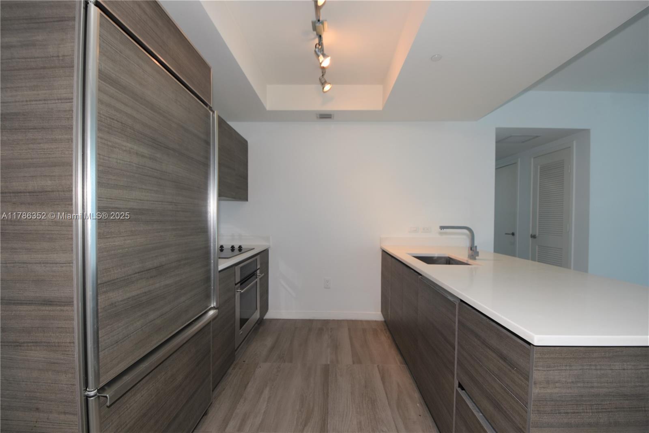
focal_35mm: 15
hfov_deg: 100.4
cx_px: 324
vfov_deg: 77.3
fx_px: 270
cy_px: 216
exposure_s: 1/60
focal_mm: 10
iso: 200
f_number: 5
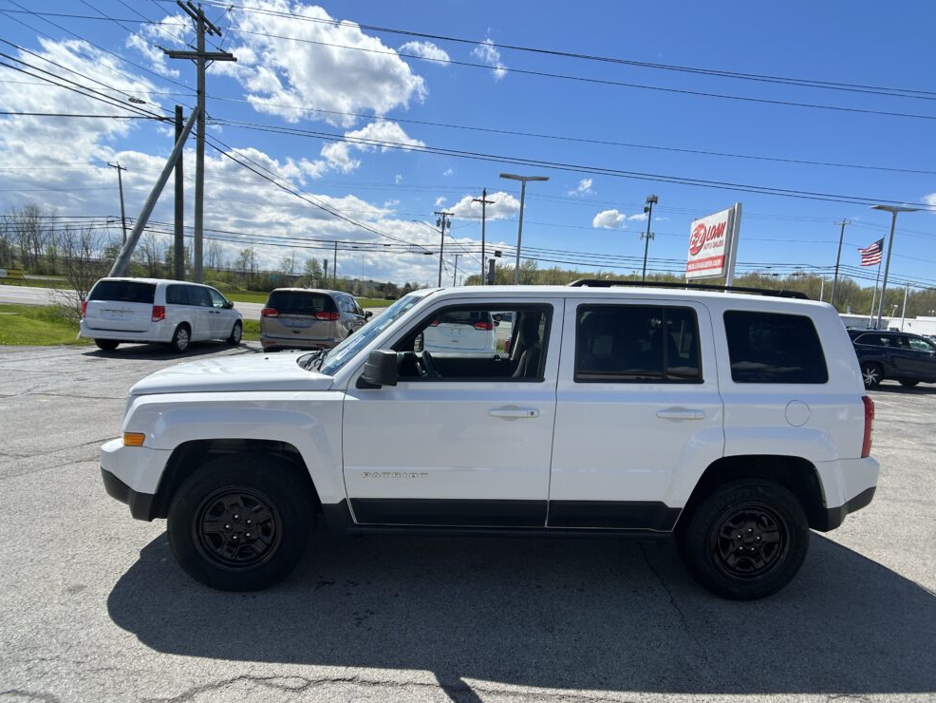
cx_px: 475
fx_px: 730
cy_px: 352
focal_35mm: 27
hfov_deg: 65.3
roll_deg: -2.7
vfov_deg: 51.4
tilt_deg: -5.1
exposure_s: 1/5882
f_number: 1.5
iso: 50
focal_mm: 5.7
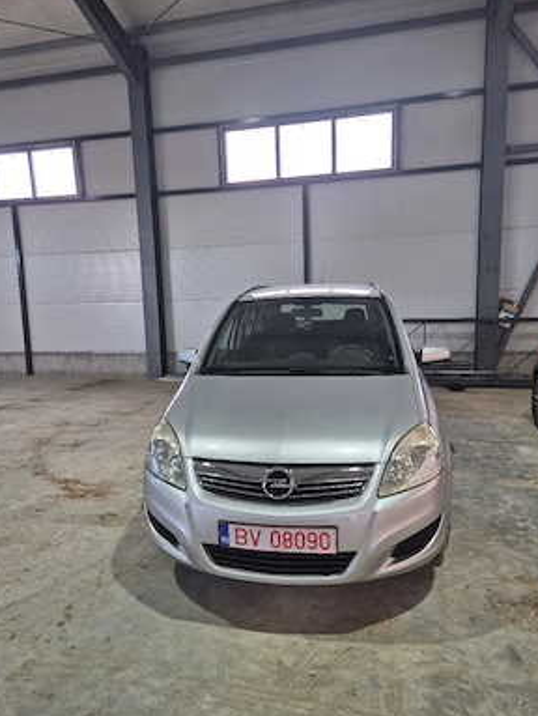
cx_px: 271
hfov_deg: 56.9
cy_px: 365
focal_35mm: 24
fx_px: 497
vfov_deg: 71.5
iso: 64
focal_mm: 5.4
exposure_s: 1/100
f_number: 1.8
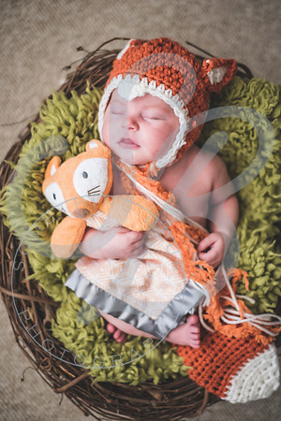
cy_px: 210
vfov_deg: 39.6
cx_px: 140
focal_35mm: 50
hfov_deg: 27.0
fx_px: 585
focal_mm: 50
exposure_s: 1/125
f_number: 1.8
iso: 1250
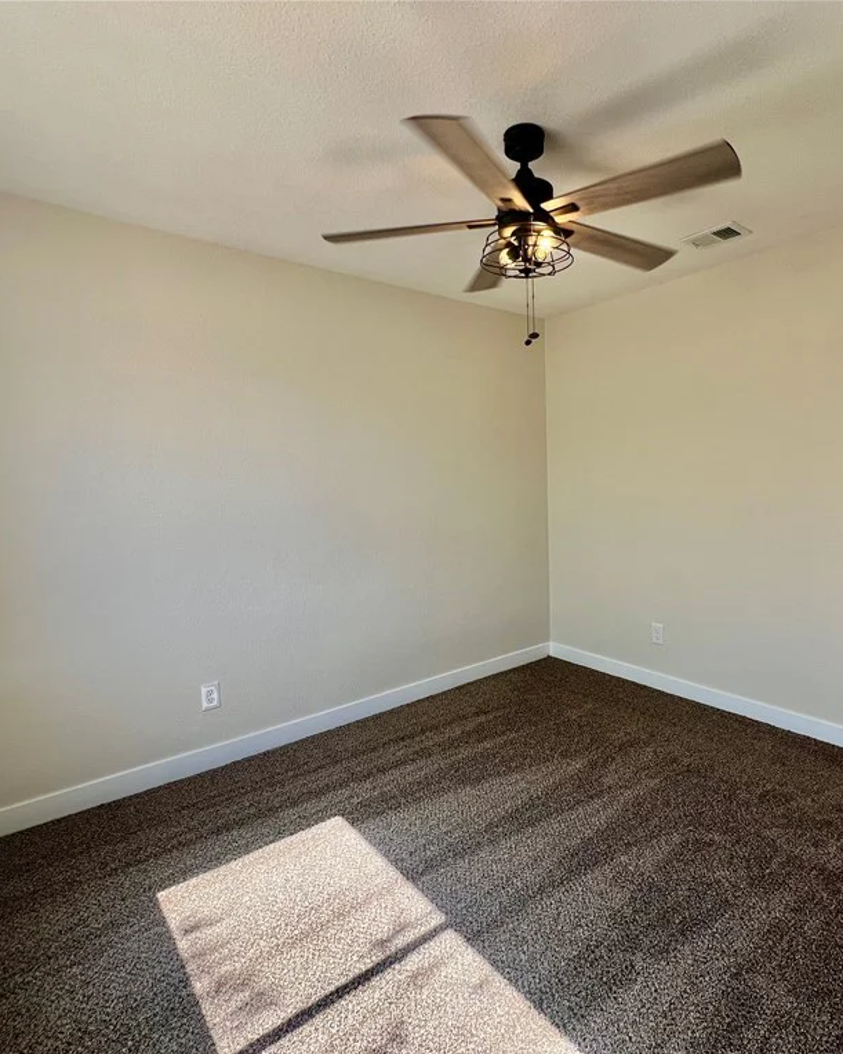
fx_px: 530
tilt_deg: -5.6
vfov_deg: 89.6
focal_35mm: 17
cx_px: 505
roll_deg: +1.8
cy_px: 528
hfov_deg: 76.1
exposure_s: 1/117
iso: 32
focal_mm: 1.57
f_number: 1.8
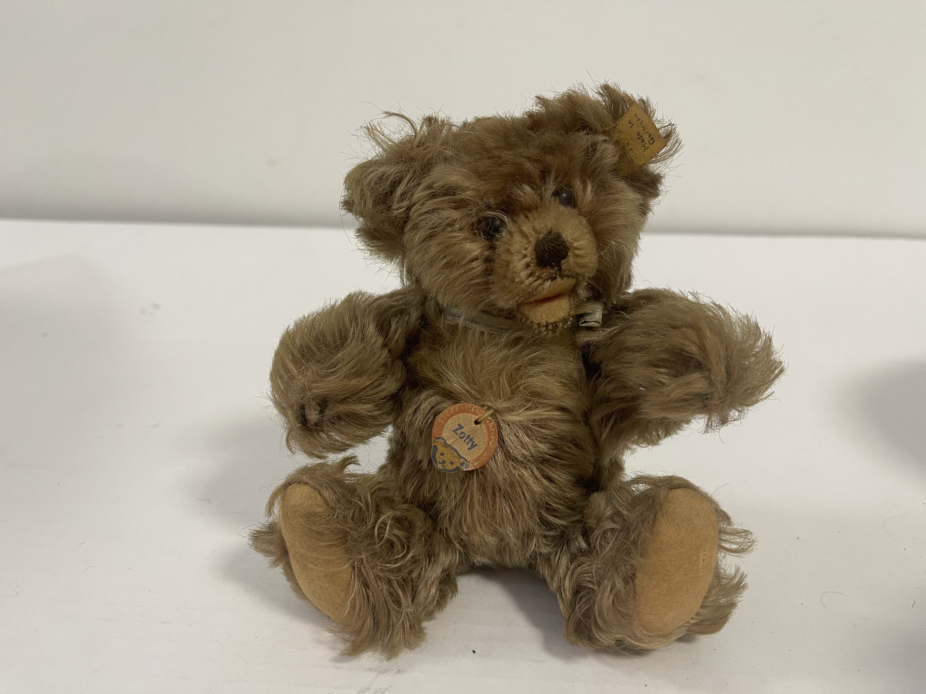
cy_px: 347
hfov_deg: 69.4
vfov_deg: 54.9
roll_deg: -2.0
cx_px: 463
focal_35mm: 25
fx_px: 669
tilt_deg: -18.5
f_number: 1.6
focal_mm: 5.1
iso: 100
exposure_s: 1/50
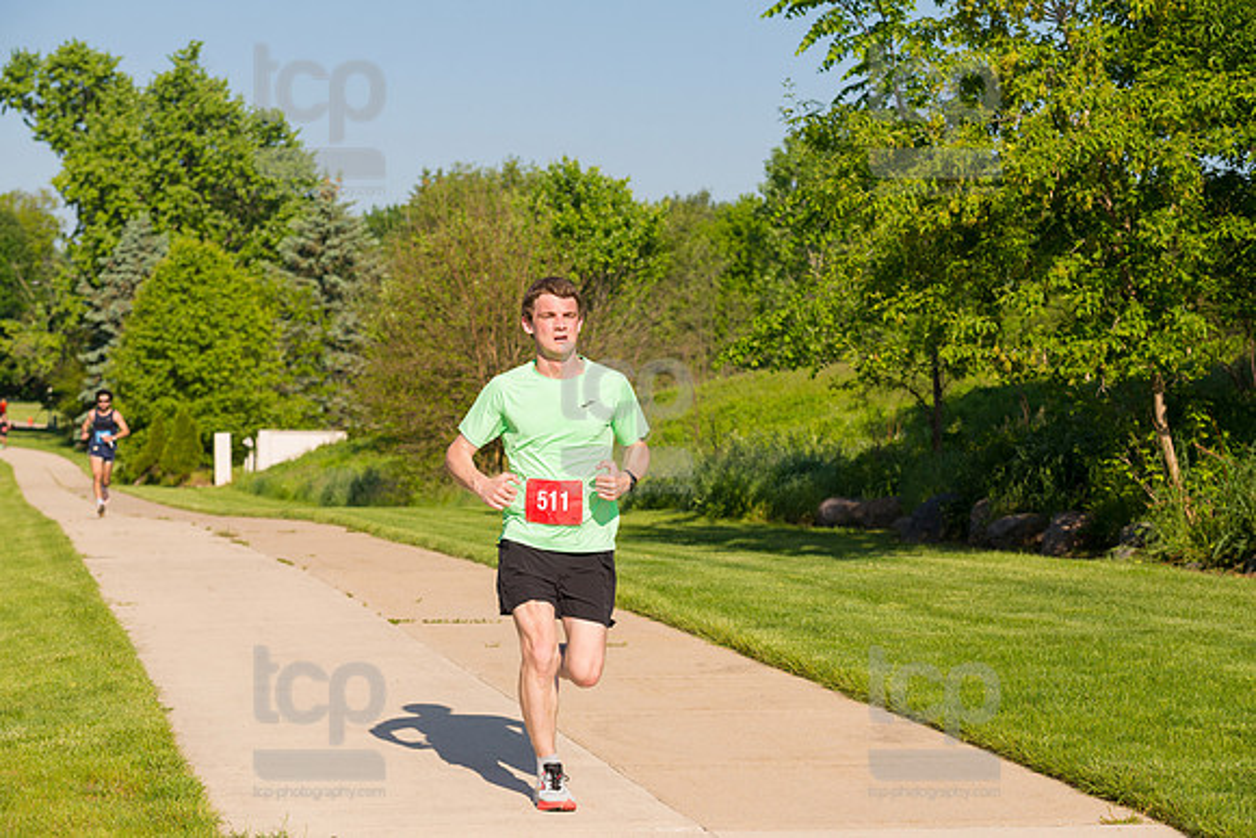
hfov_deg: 23.6
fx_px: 3001
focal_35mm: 86
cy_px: 419
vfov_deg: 15.9
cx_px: 628
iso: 400
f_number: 5.6
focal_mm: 86
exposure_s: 1/2000
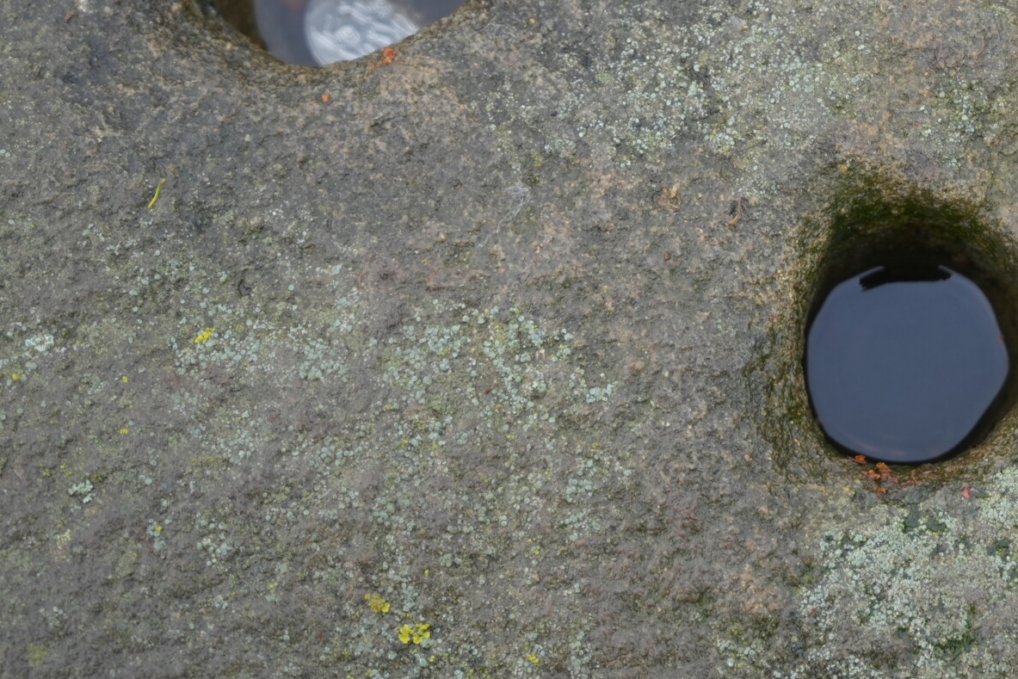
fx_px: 2998
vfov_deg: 12.7
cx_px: 949
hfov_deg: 18.9
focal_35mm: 106
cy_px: -49
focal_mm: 49
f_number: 4.5
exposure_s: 1/160
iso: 400
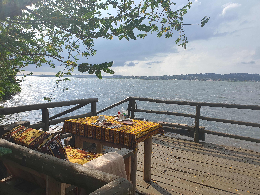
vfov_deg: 53.1
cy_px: 98
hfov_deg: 67.3
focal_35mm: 26
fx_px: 195
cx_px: 130
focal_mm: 4.3
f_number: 2.4
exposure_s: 1/1316
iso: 50
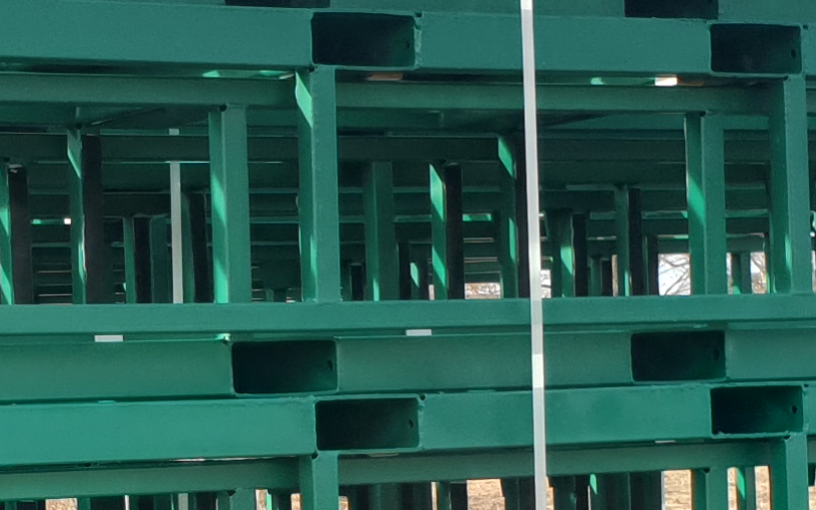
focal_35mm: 136
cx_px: 129
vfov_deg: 9.6
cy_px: 493
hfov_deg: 15.2
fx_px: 3025
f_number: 2.4
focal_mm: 4.3
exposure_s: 1/740
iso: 50
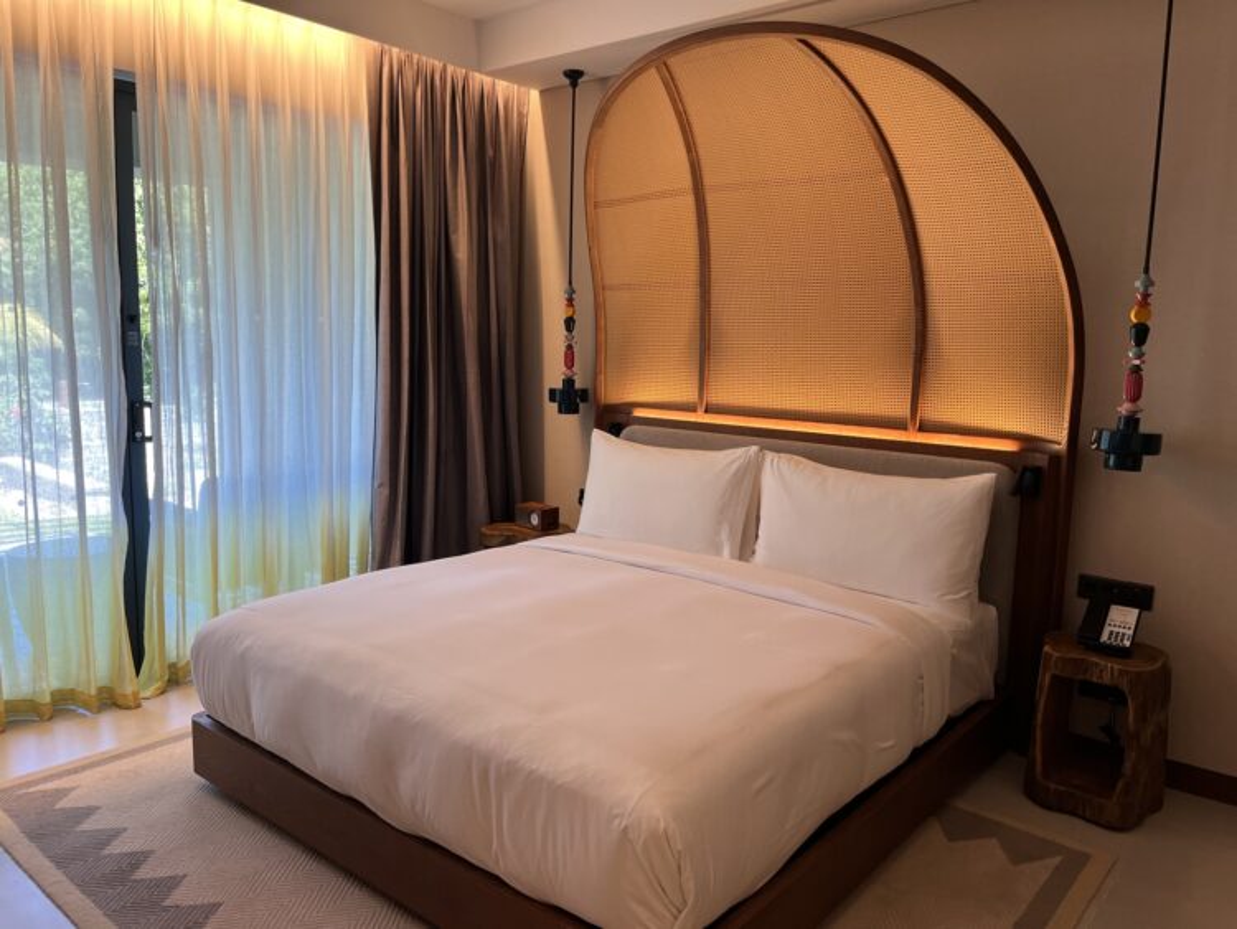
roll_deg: -1.5
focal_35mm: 26
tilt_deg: -9.1
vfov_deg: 53.1
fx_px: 929
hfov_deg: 67.3
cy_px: 464
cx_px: 618
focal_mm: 5.1
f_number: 1.6
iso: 100
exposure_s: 1/100
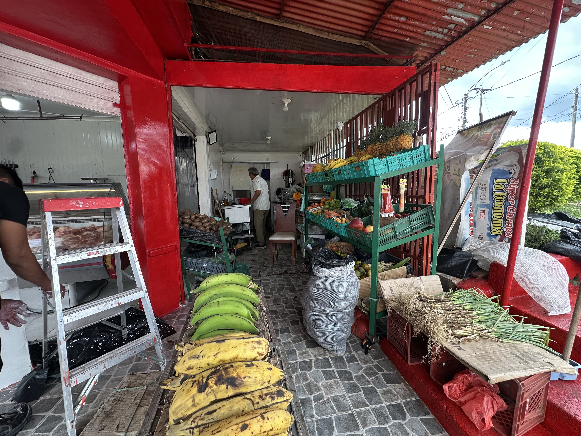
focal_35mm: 14
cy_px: 218
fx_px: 235
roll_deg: -2.1
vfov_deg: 85.7
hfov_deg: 102.1
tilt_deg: -6.9
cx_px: 290
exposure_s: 1/99
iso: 40
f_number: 2.2
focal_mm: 2.22
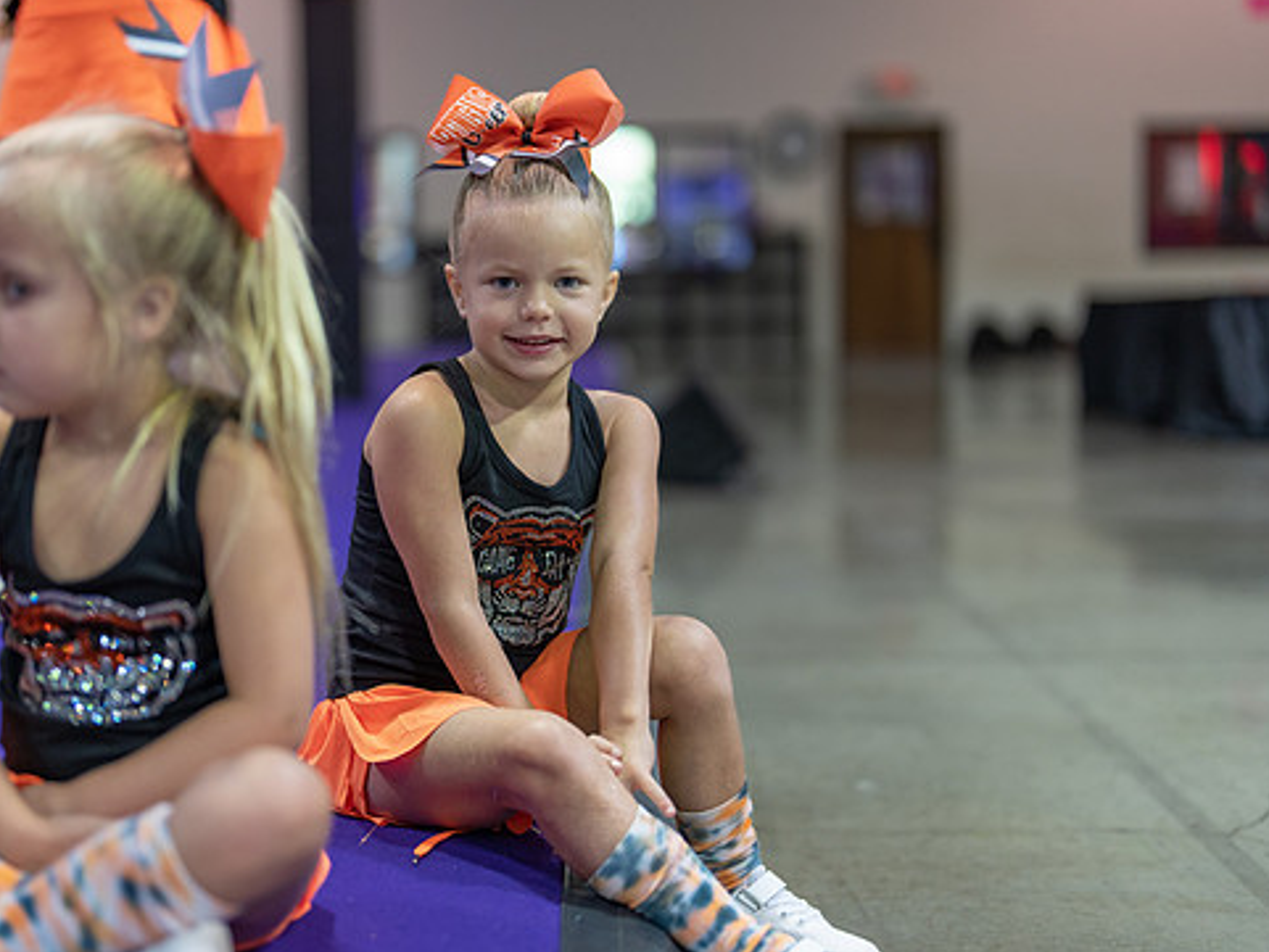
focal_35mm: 58
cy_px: 473
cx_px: 530
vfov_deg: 25.2
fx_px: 2127
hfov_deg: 33.2
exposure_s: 1/400
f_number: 1.2
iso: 640
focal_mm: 50
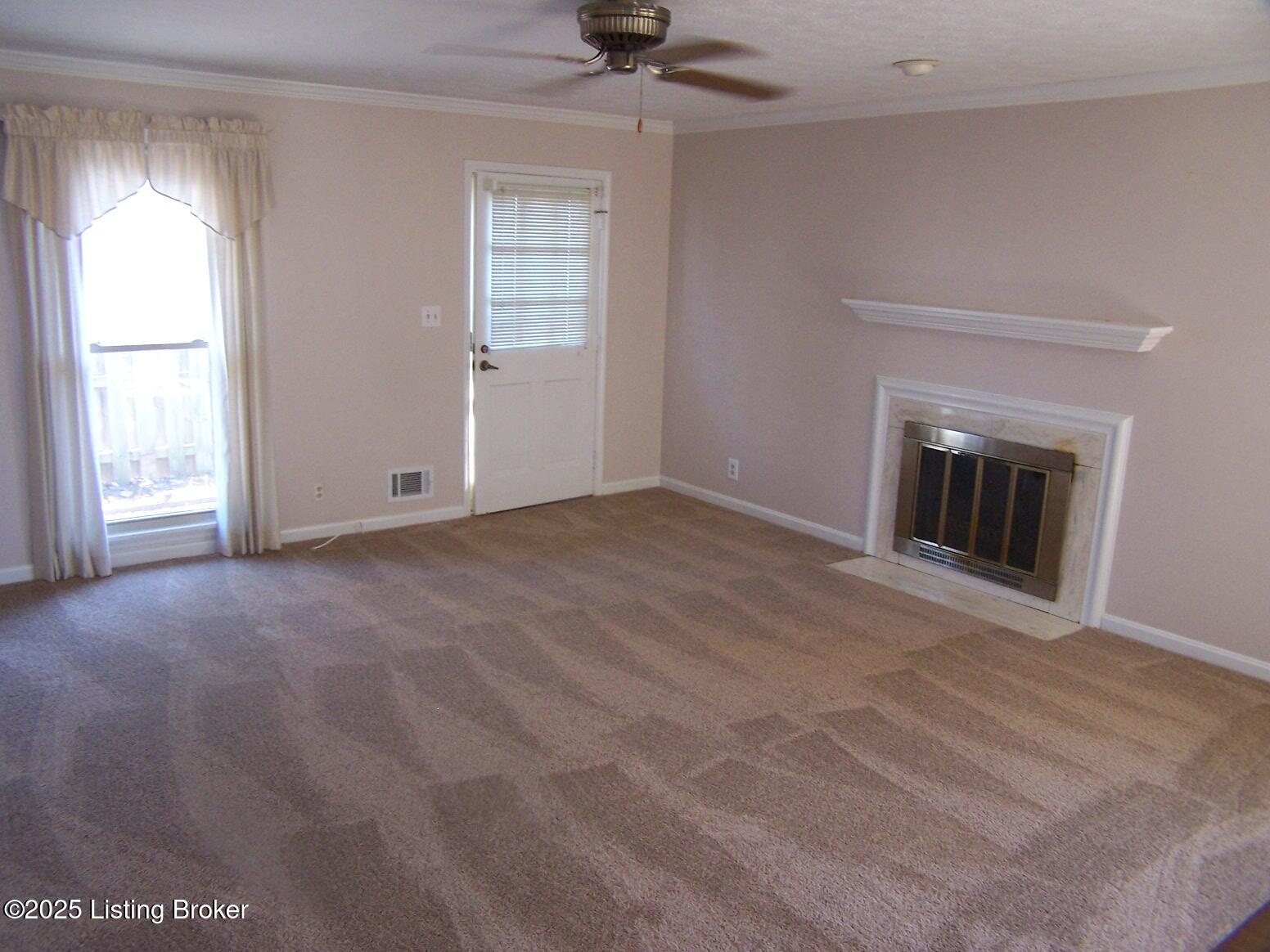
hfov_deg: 49.0
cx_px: 635
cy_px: 476
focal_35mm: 38
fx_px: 1394
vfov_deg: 37.7
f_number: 2.8
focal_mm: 6.3
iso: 140
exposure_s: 1/20
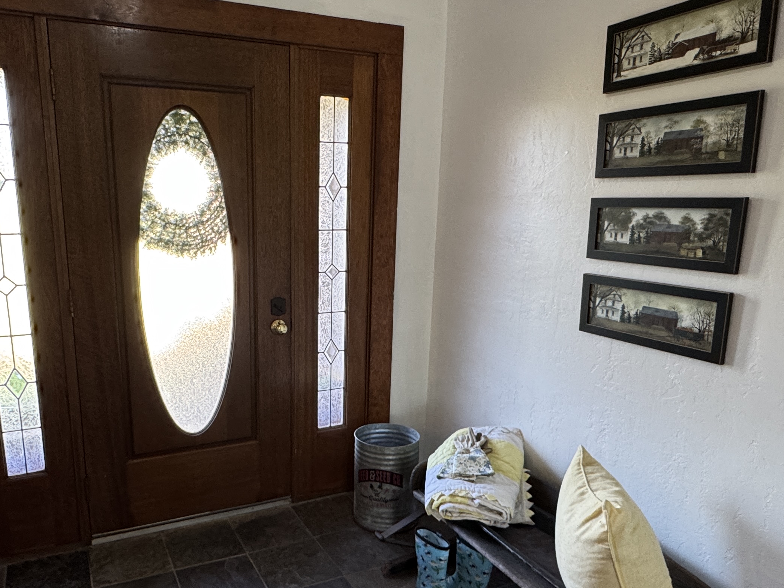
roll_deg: -1.4
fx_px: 611
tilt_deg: -14.4
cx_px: 321
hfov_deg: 64.8
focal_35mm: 27
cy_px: 339
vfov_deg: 51.2
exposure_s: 1/60
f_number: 2.2
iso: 200
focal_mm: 2.22
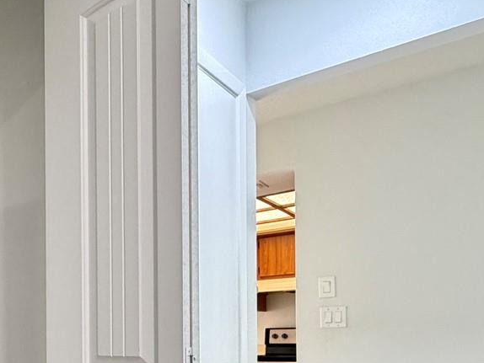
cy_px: 338
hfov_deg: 38.2
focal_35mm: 39
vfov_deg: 34.4
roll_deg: +1.1
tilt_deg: +0.1
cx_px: -68
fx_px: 546
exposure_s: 1/60
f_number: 2.2
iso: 400
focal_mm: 2.22
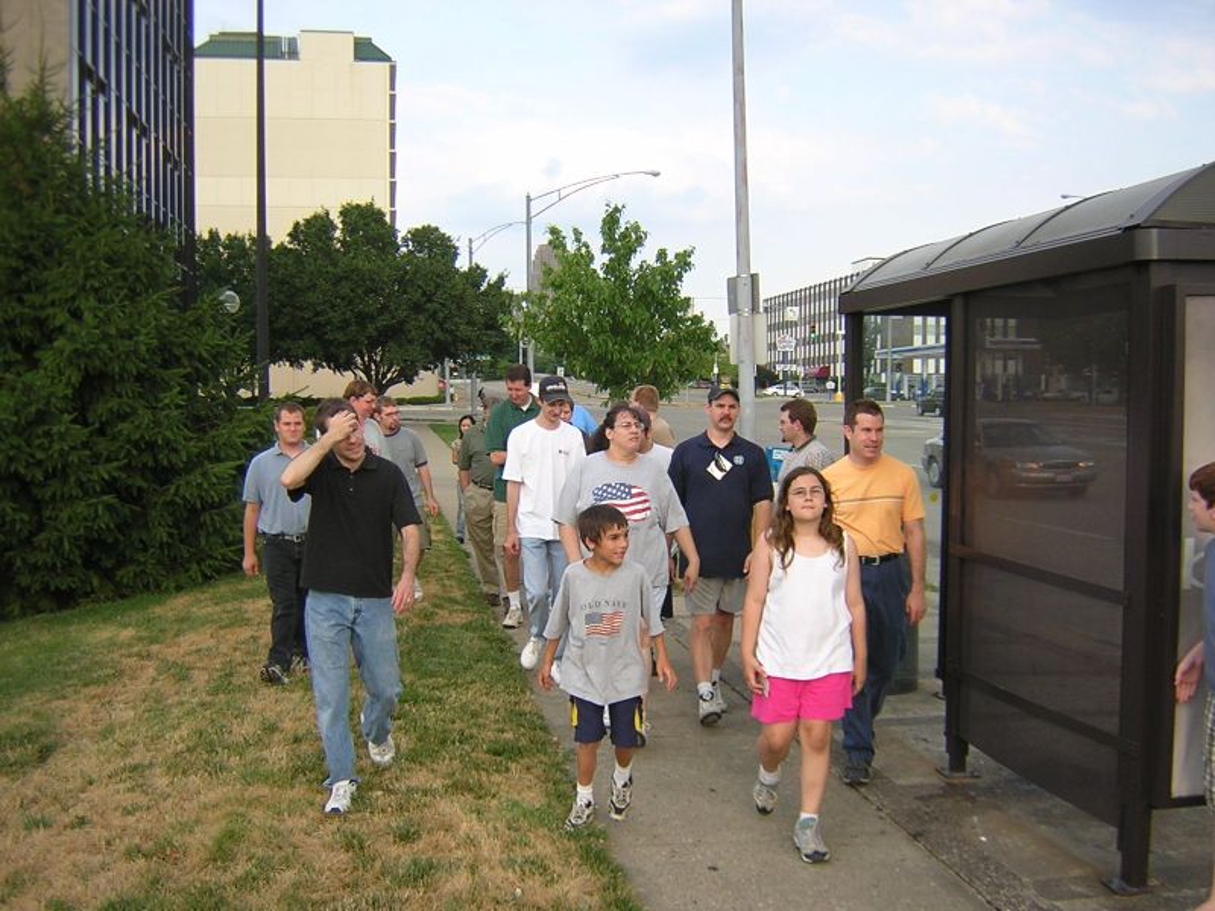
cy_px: 456
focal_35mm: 36
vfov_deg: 39.7
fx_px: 1264
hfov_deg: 51.4
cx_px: 608
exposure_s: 1/241
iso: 100
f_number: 2.6
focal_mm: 4.7
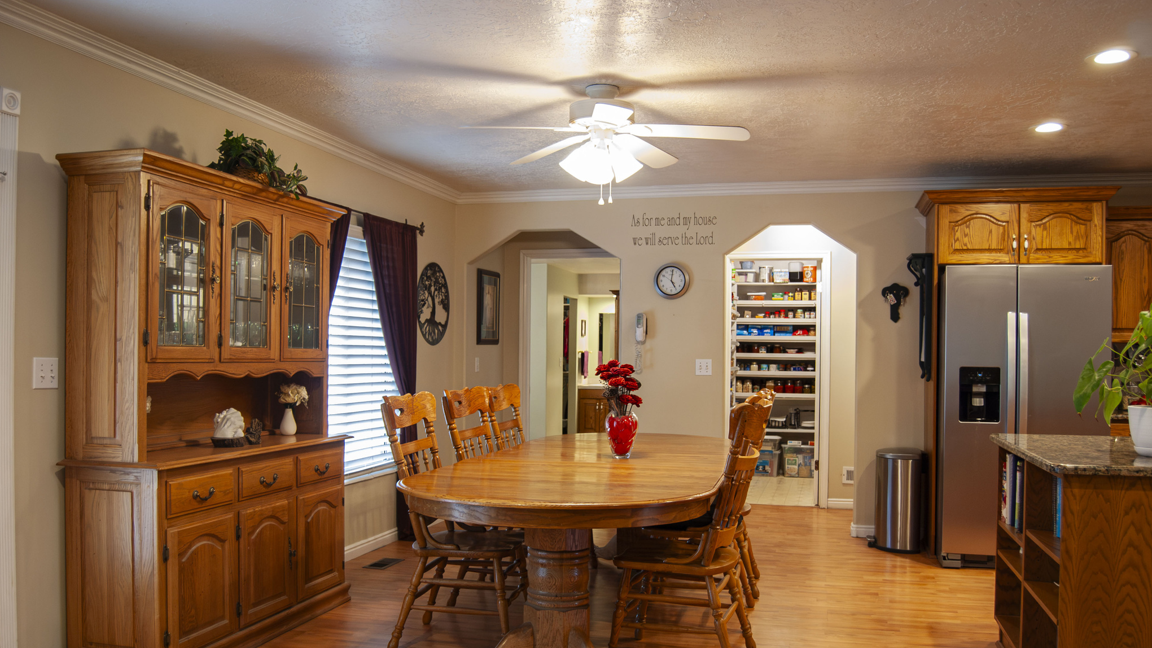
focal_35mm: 30
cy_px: 362
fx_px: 916
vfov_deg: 38.9
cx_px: 575
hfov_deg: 64.3
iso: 800
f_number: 3.5
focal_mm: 19
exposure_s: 1/20
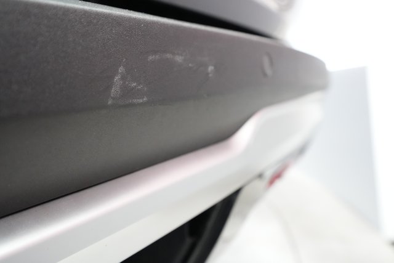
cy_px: 132
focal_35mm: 28
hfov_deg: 65.5
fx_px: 306
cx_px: 197
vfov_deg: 46.4
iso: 10000
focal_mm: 28
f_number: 5.6
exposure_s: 1/100
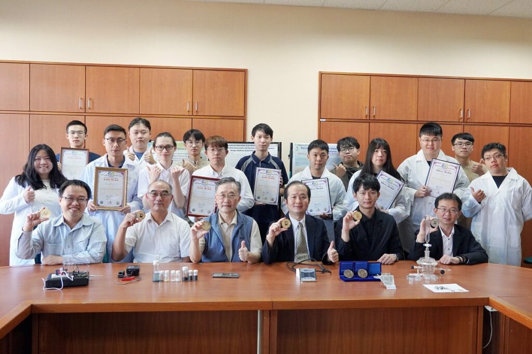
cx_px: 266
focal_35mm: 30
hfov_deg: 61.9
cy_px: 177
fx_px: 443
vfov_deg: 43.6
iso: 1000
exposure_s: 1/160
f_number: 4
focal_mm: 20
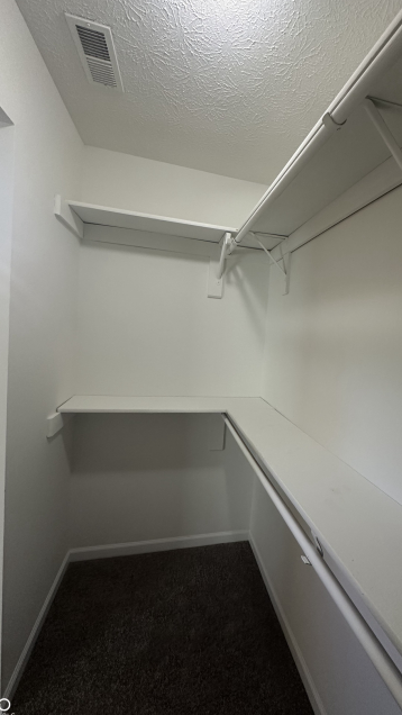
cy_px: 352
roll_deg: -4.8
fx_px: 303
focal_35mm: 16
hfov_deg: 66.2
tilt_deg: -2.8
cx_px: 248
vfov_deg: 99.4
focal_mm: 2.22
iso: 250
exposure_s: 1/120
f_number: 2.2
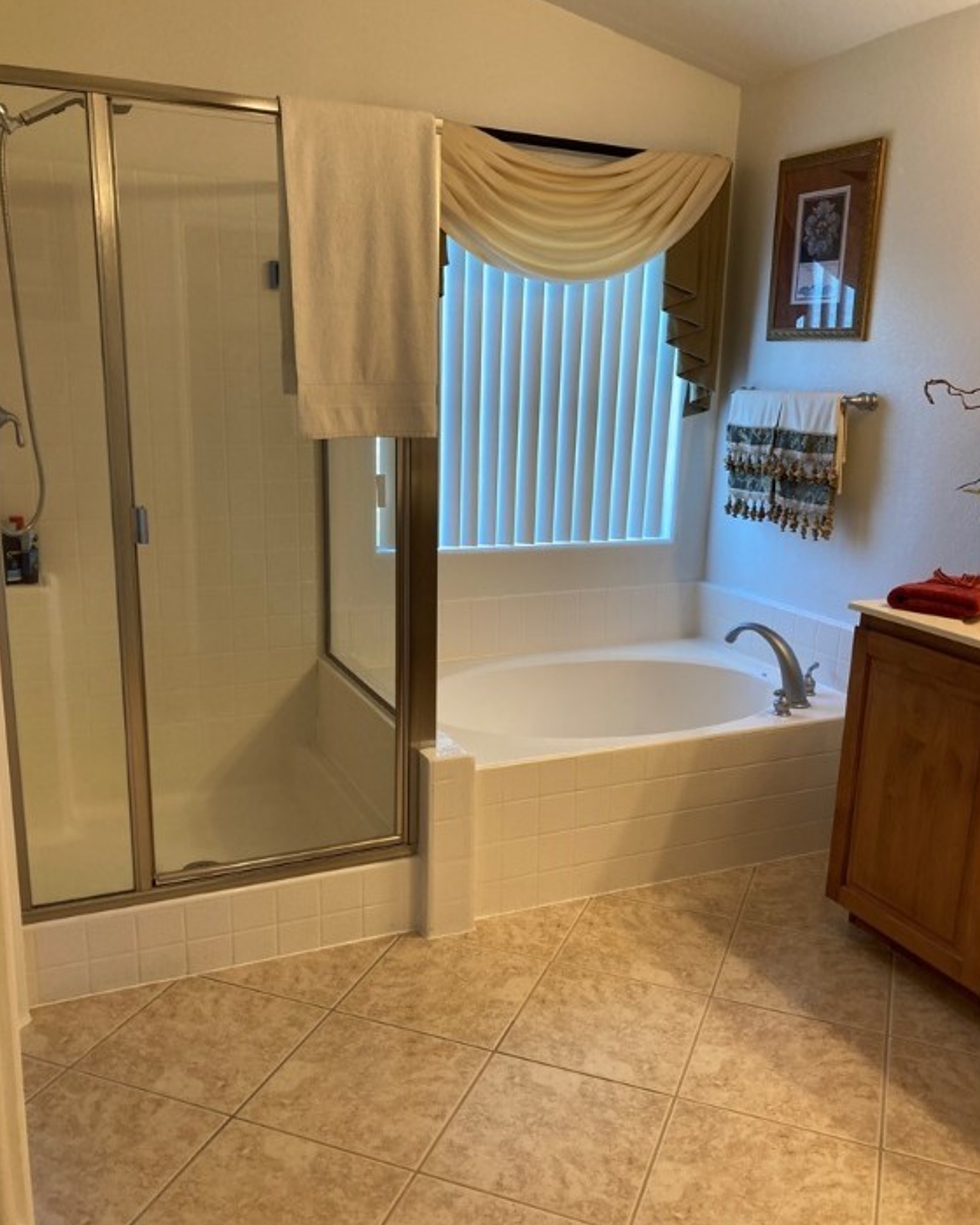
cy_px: 639
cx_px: 486
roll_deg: -2.8
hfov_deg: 48.5
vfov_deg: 58.7
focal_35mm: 30
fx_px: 1088
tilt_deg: -10.4
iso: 50
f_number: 1.8
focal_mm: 3.99
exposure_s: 1/60
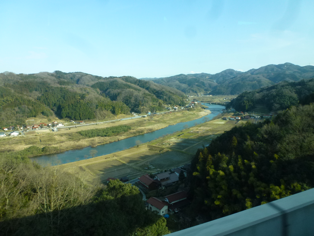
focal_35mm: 24
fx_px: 218
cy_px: 118
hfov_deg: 71.6
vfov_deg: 56.8
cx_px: 157
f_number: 4
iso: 160
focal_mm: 4.3
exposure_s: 1/250
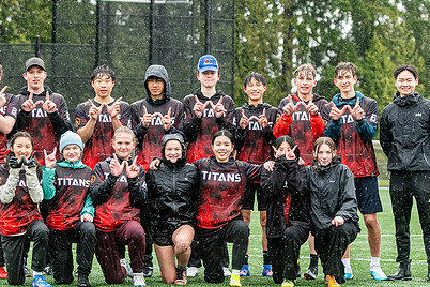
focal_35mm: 162
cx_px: 188
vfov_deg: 8.5
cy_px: 143
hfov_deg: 12.7
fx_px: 1935
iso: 1600
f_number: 2.8
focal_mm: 70
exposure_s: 1/1000
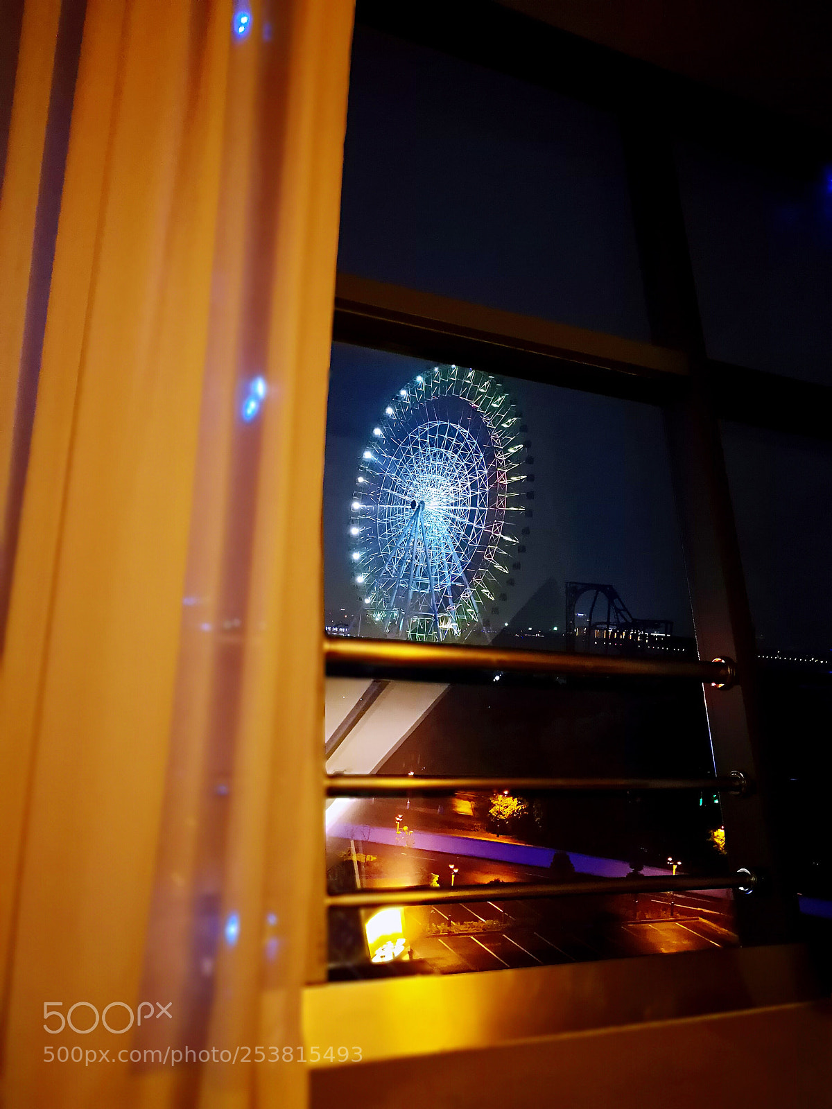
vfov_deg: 65.3
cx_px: 416
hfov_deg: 51.4
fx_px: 865
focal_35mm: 27
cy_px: 554
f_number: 4
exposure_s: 1/16.7
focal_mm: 3.95
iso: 1000
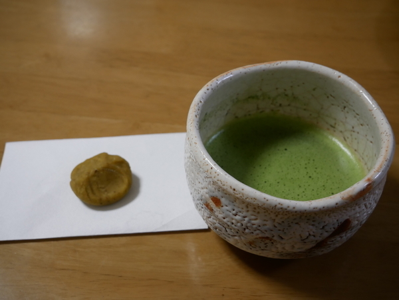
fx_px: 461
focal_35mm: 40
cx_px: 200
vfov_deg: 36.0
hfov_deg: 46.8
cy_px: 150
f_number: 4.1
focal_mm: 20
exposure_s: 1/60
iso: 1000
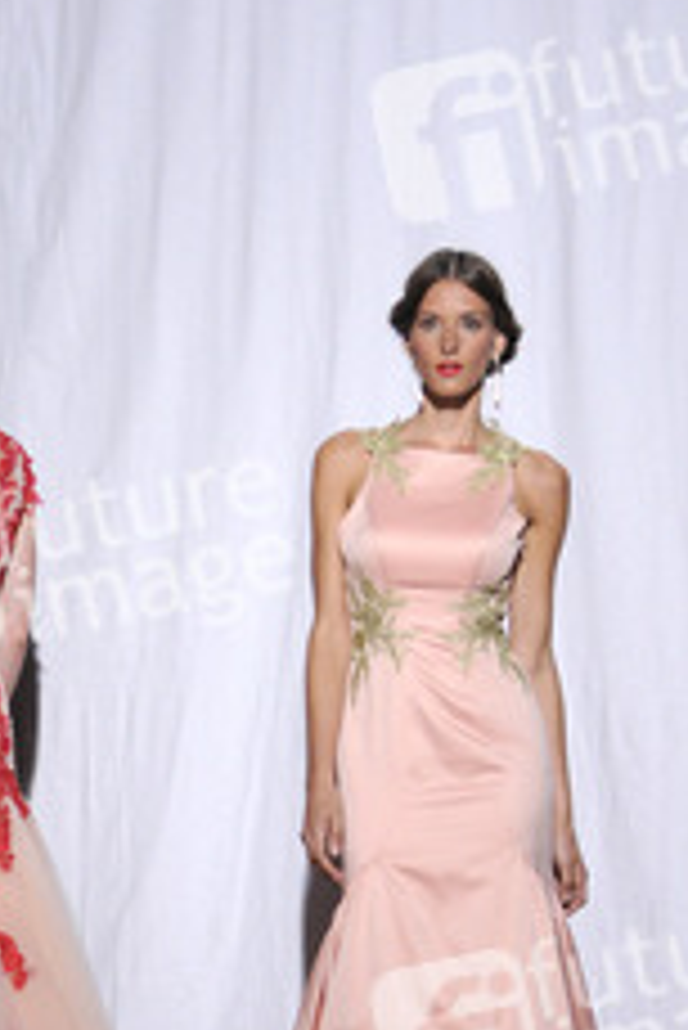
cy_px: 792
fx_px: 3892
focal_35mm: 136
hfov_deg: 10.1
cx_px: 196
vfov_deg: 15.0
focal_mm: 52
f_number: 5.6
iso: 1000
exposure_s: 1/400
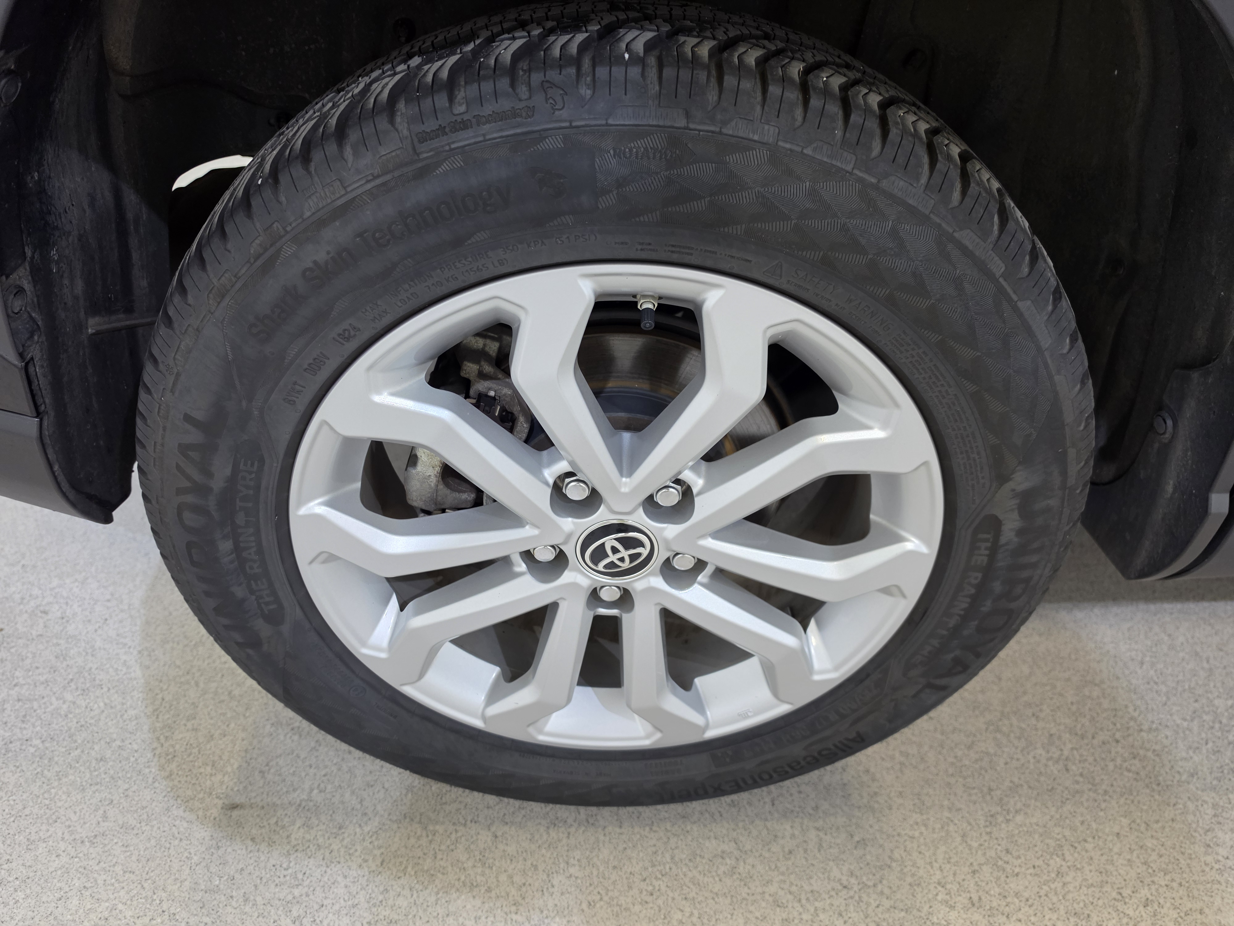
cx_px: 617
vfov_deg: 58.9
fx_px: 820
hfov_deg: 73.9
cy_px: 463
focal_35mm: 23
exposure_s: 1/100
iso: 320
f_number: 1.4
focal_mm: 6.5
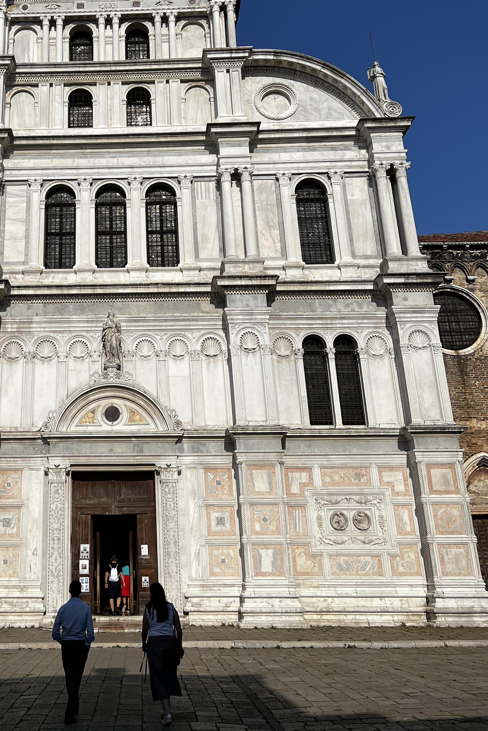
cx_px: 104
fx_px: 813
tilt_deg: +22.2
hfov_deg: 32.6
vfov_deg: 47.4
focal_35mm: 40
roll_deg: +0.9
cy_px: 226
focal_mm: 5.7
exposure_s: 1/11364
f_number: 1.5
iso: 50
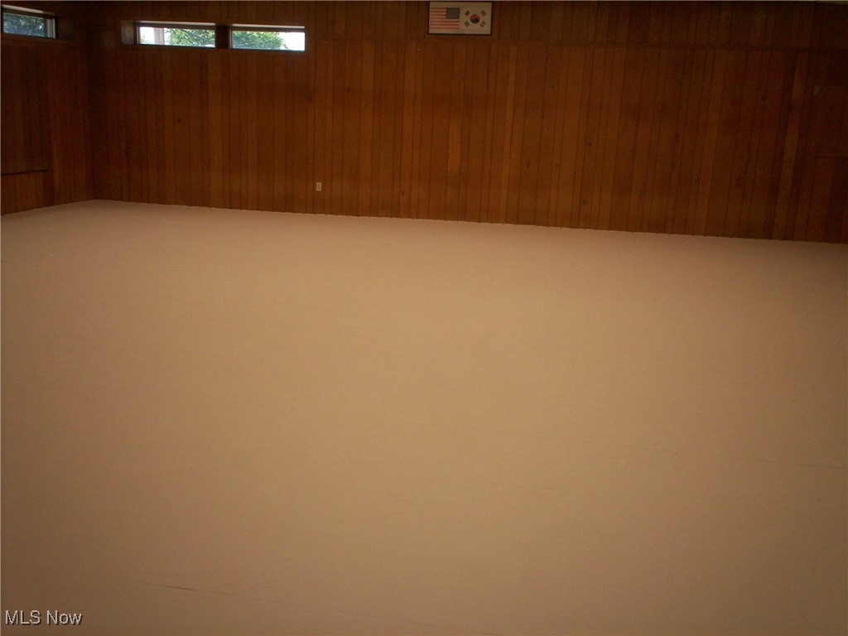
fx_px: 882
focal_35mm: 36
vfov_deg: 39.7
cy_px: 318
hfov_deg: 51.4
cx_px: 424
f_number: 4.5
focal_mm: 6
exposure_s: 1/65.6
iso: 140
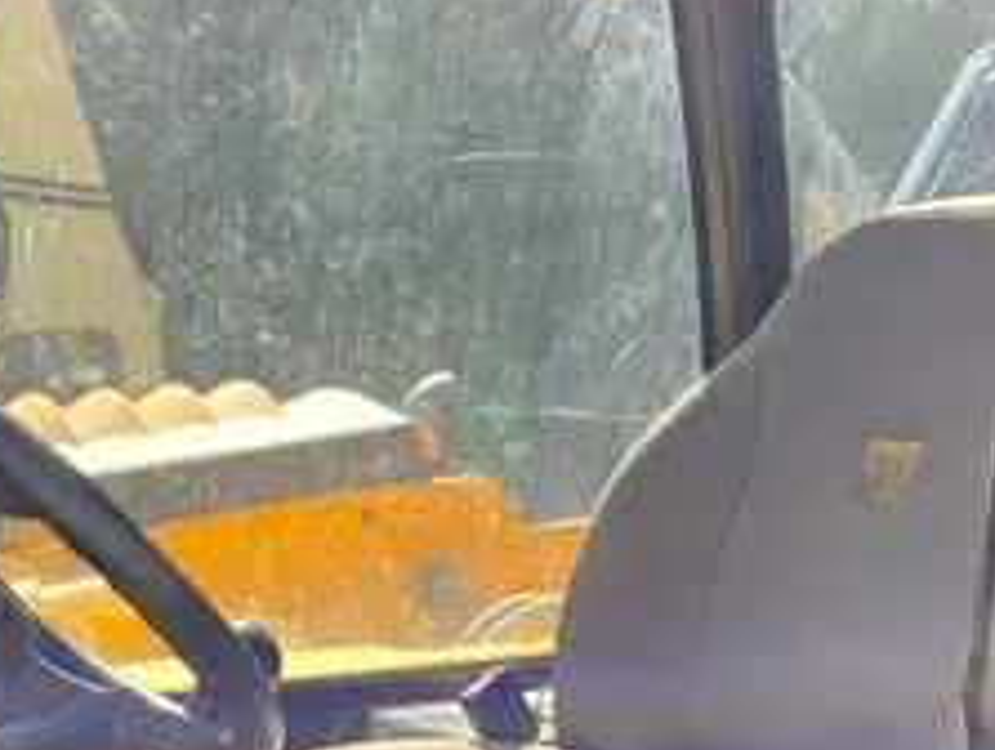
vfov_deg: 21.4
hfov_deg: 29.9
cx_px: 303
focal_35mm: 64
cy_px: 900
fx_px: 1843
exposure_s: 1/337
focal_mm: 4.25
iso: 32
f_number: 1.8
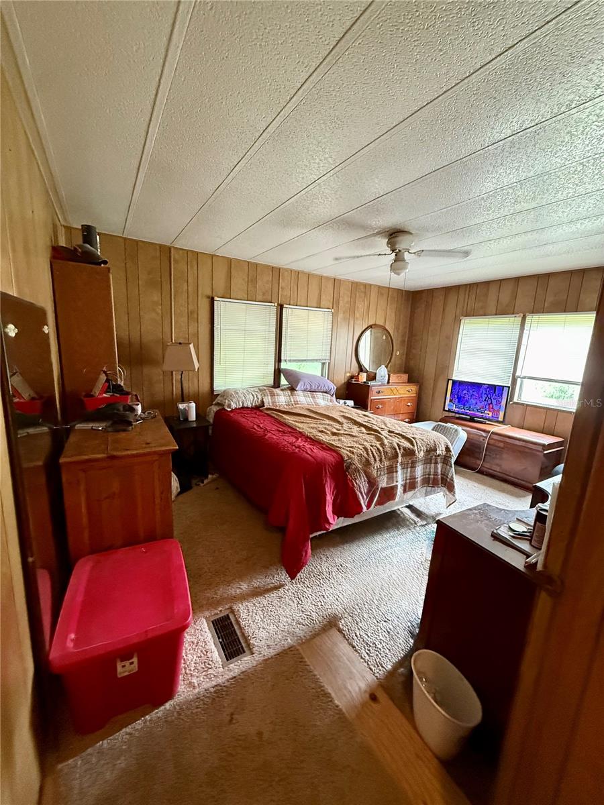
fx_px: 326
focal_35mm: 14
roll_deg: -3.7
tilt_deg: -10.8
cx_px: 302
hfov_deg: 85.7
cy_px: 402
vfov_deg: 102.1
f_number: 2.2
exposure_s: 1/60
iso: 800
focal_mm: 2.22
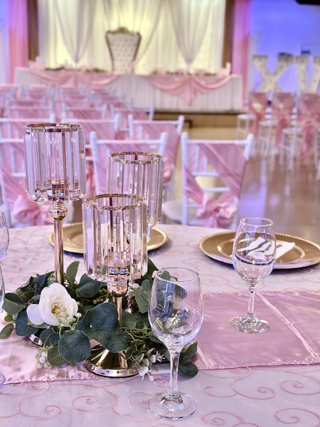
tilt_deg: -13.3
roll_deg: -1.9
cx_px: 160
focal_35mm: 48
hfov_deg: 30.3
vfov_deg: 39.7
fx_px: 592
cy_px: 214
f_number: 1.78
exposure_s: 1/60
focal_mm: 6.86
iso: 250
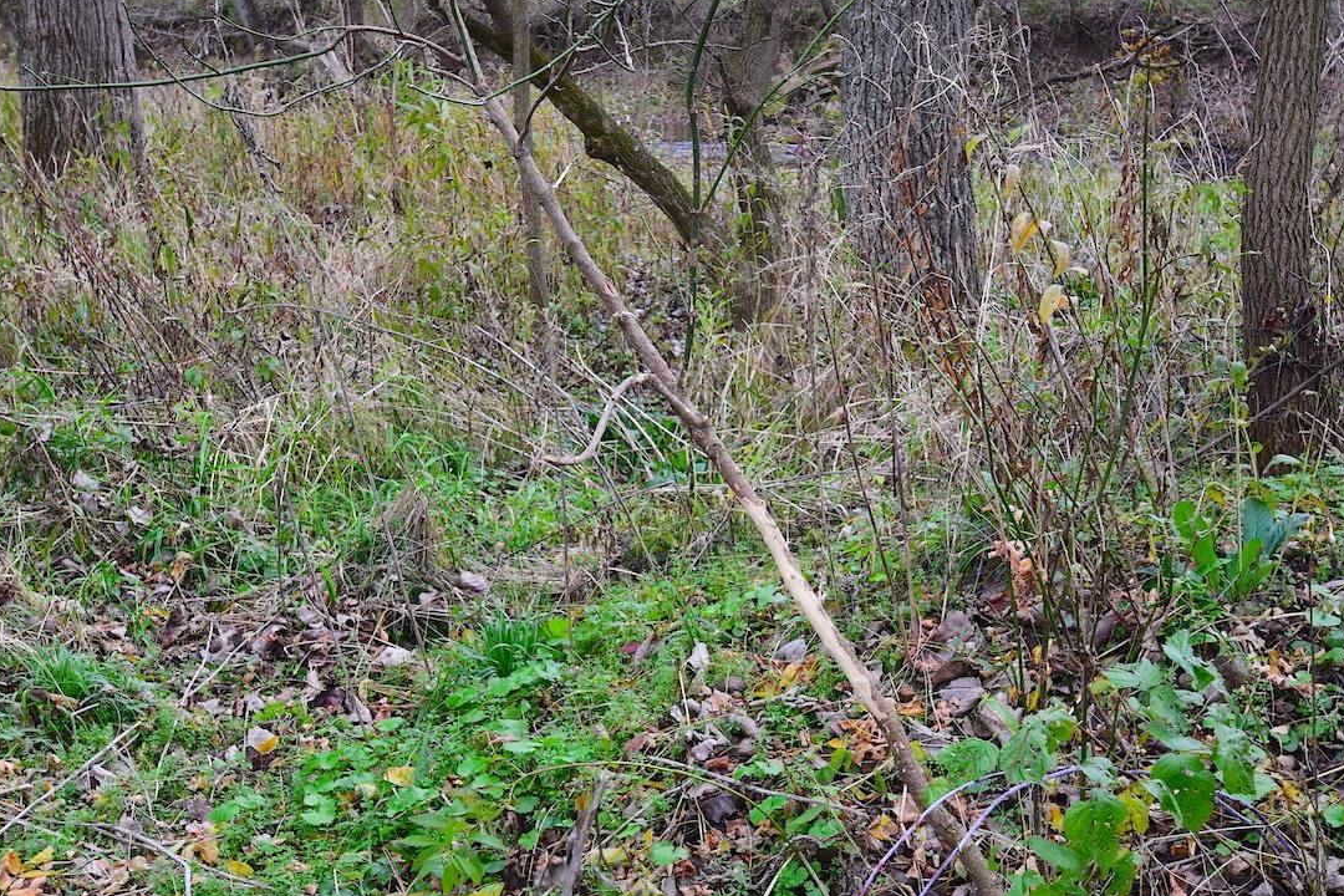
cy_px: 536
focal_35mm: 50
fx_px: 1867
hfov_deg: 39.6
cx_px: 709
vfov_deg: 26.9
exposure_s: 1/60
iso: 560
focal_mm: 24
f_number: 8
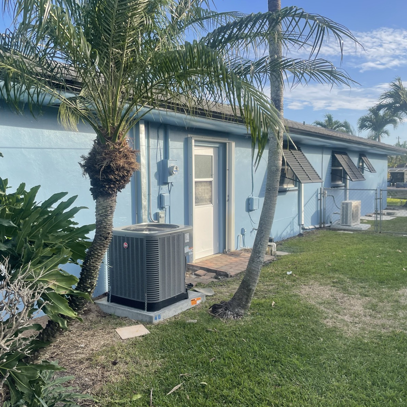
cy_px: 203
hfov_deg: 52.5
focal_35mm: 31
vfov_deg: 52.5
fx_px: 412
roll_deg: +0.5
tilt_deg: -3.5
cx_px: 208
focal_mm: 4.2
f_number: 1.6
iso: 32
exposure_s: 1/1825
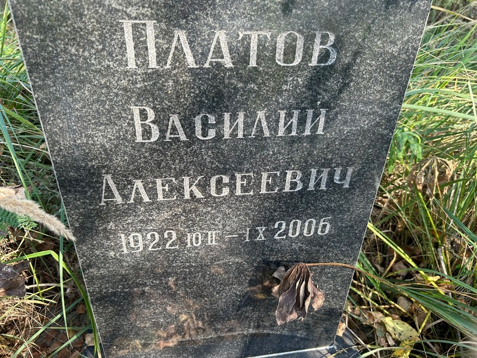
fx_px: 358
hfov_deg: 67.3
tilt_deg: -35.1
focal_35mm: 26
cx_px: 238
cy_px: 179
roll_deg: +0.6
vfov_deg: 53.1
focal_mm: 5.7
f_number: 1.5
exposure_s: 1/268
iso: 50
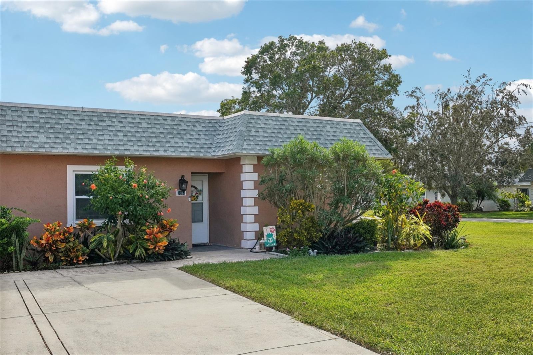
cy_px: 178
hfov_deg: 53.1
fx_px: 533
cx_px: 266
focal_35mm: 36
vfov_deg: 36.9
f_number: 8
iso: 800
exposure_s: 1/1250
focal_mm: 24
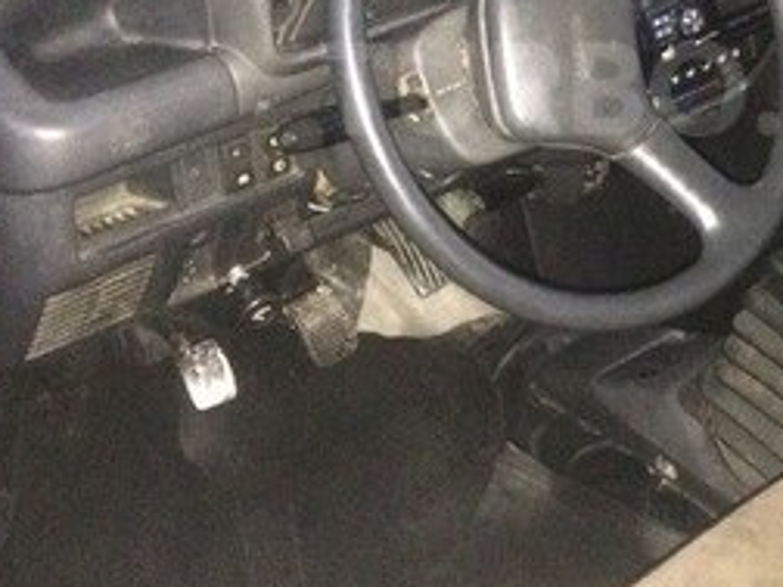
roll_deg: -5.6
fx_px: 1719
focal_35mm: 76
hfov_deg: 25.2
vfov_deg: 19.1
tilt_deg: -28.7
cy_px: 89
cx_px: 637
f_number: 2.2
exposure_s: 1/17
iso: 800
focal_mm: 4.15
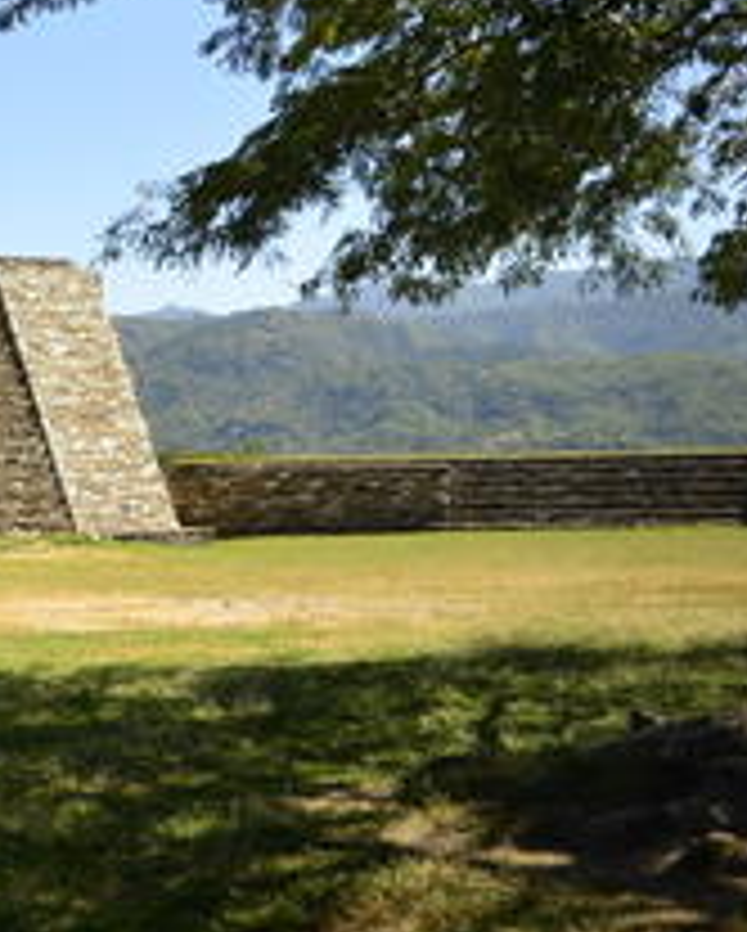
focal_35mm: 61
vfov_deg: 30.6
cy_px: 277
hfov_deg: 21.5
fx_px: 1683
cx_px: -338
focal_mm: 18
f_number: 3.5
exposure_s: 1/2000
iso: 250
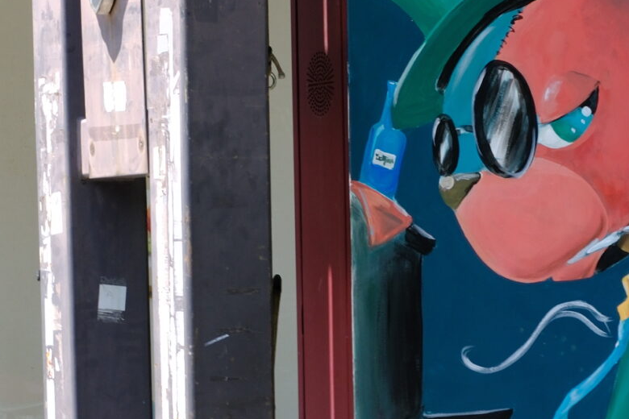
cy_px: 516
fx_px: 2865
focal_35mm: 164
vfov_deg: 8.3
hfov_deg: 12.5
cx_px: 439
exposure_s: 1/150
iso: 250
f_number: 6.3
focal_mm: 33
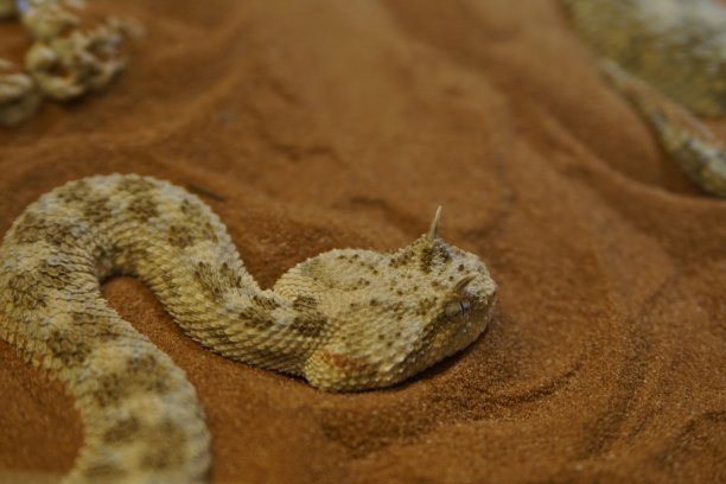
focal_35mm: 112
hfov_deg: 18.2
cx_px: 363
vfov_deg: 12.2
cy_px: 242
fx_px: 2269
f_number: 2.8
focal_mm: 75
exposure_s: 1/125
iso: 400
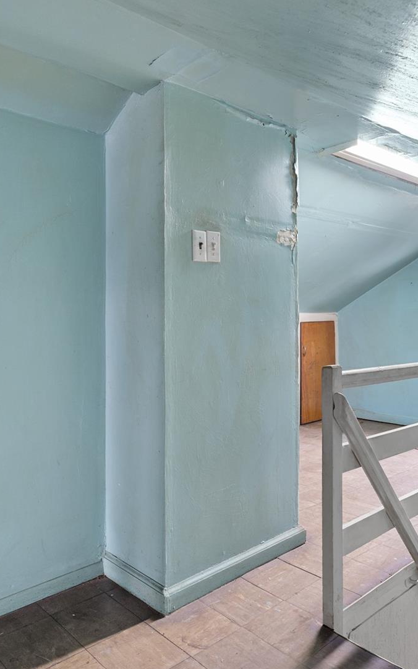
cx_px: 141
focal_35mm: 27
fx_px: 492
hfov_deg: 45.4
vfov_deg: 68.2
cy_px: 303
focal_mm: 14
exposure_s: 2.5
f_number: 10
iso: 250
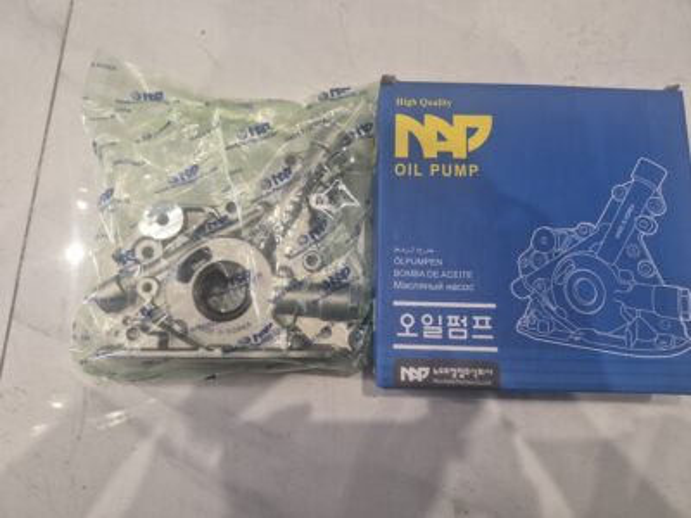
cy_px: 259
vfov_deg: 58.9
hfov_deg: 73.9
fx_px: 459
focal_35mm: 23
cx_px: 346
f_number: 1.8
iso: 640
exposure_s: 1/100
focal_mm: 5.4
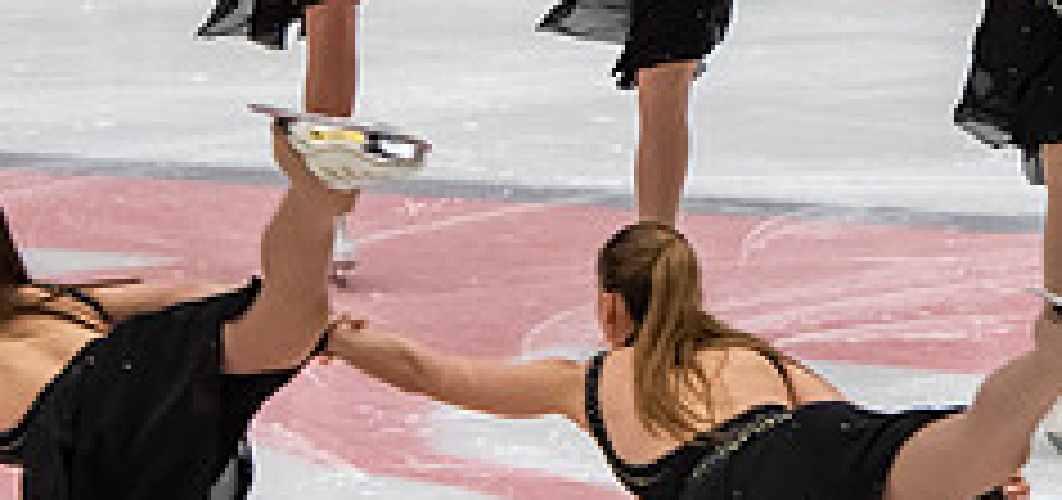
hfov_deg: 4.5
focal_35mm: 495
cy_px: -67
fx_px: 13426
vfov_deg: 2.1
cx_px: 949
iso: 1600
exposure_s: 1/320
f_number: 5.6
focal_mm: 122
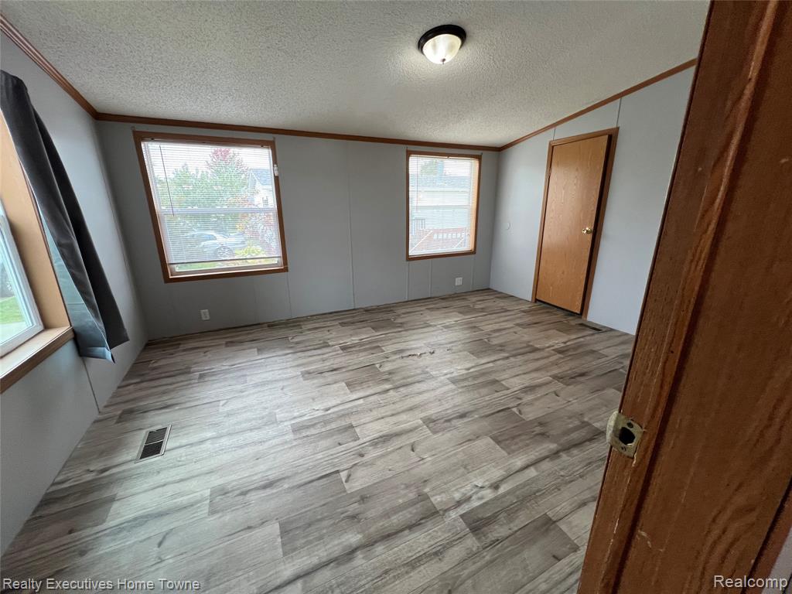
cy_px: 297
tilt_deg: -18.1
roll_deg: +0.3
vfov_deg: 89.9
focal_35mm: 13
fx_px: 297
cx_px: 396
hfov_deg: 106.2
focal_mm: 1.57
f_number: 1.8
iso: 160
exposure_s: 1/120
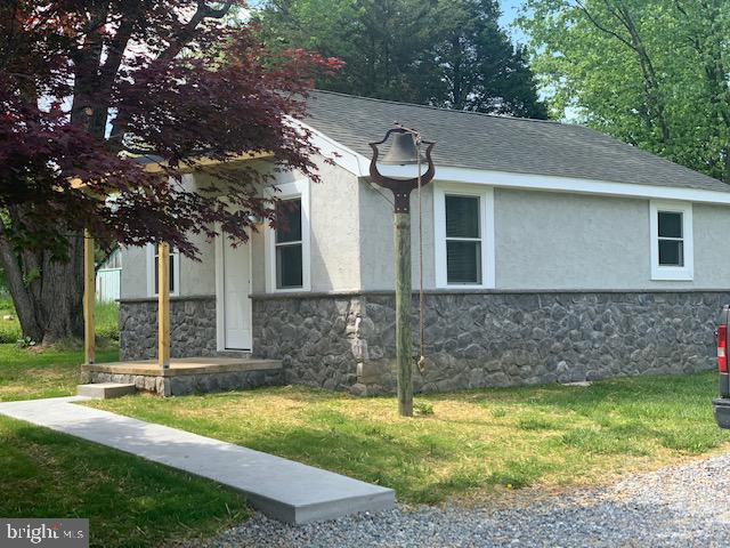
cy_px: 274
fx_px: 1097
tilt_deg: +2.7
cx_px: 365
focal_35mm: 52
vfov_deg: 28.0
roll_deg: +0.7
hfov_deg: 36.8
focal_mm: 6
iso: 16
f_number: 2.4
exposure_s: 1/292
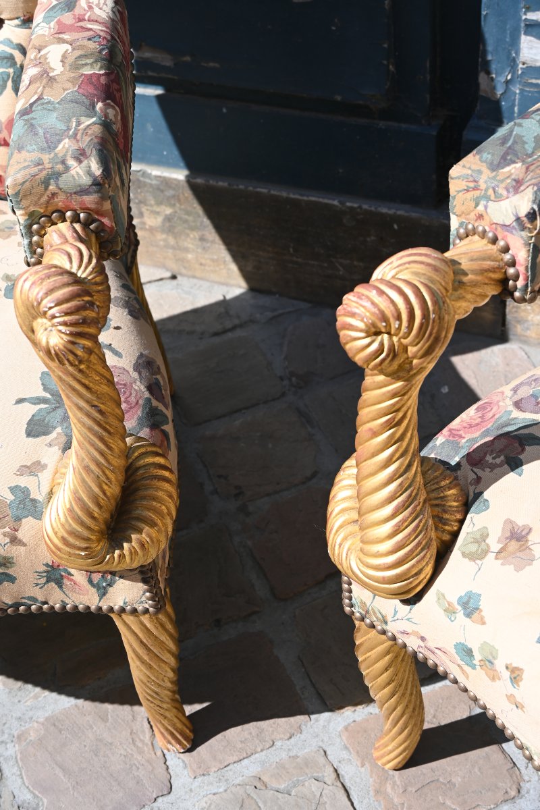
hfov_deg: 26.5
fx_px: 1147
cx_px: 270
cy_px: 405
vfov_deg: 38.9
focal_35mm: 51
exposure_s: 1/250
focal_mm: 34
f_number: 6.3
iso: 100
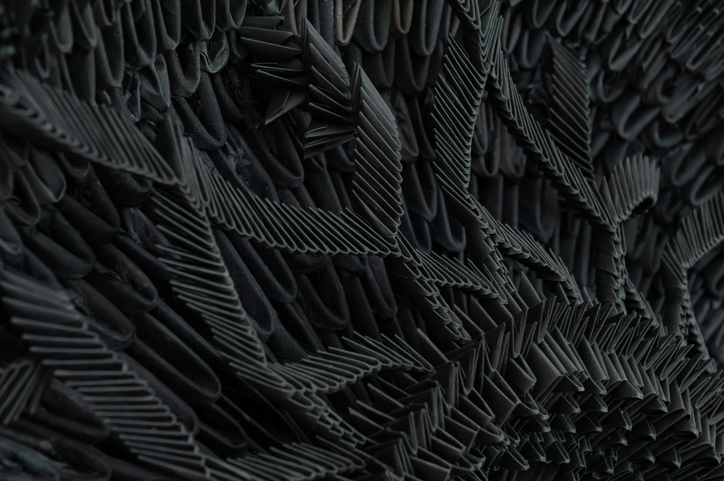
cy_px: 240
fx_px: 1407
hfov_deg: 28.9
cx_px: 362
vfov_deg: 19.4
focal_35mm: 70
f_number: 8
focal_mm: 70
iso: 400
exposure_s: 1/125
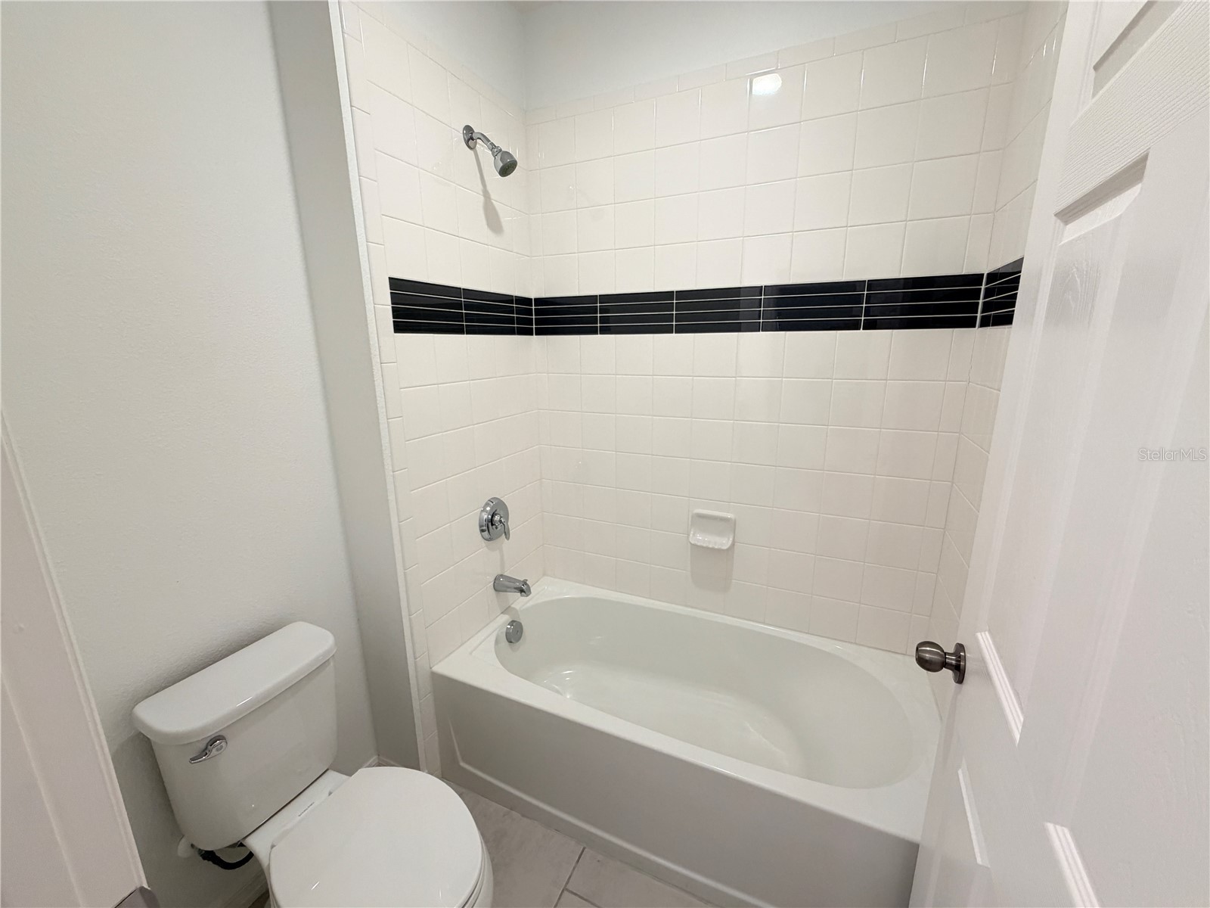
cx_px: 605
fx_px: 489
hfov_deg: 102.1
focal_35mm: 14
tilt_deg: -12.6
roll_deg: +0.7
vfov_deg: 85.7
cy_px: 454
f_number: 2.2
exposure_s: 1/120
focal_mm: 2.22
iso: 250
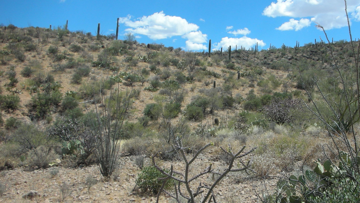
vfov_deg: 25.4
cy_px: 121
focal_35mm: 47
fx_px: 449
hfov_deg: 43.5
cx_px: 212
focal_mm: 5.8
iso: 50
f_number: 8.5
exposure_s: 1/110
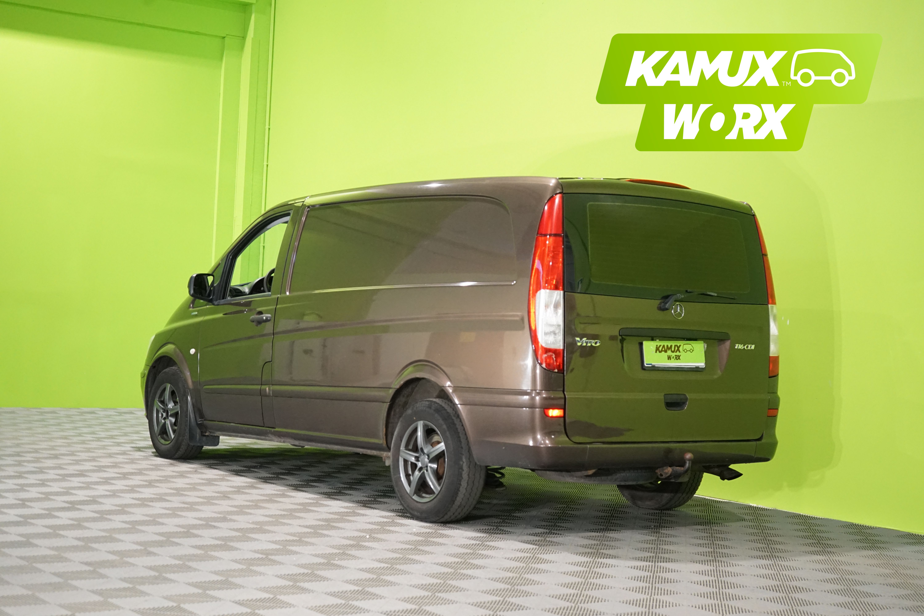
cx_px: 462
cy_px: 308
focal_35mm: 54
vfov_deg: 25.1
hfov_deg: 36.9
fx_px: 1386
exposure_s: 1/125
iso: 4000
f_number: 5
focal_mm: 54
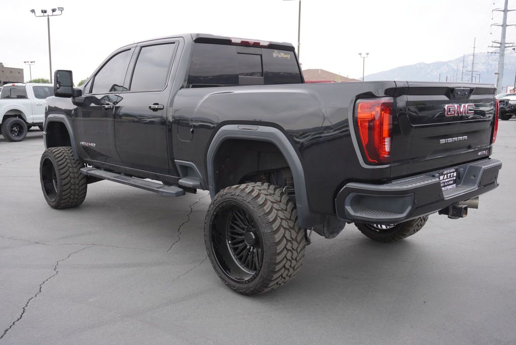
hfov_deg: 57.2
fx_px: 473
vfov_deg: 40.0
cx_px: 258
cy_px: 172
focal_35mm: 33
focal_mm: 22
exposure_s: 1/125
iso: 100
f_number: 5.6
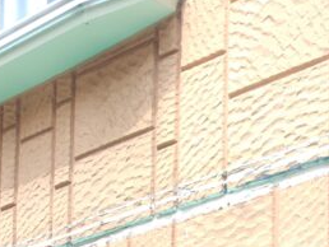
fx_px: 1084
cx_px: -221
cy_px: 584
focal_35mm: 114
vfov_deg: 11.0
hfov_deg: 15.4
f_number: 1.9
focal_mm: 5.6
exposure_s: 1/442
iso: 50
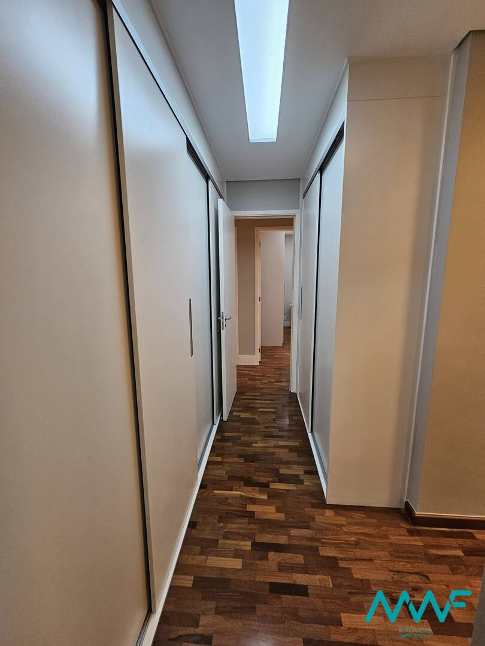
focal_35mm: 13
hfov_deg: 89.9
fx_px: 243
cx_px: 242
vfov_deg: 106.2
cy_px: 323
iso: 200
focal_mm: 2.2
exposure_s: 1/60
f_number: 2.2
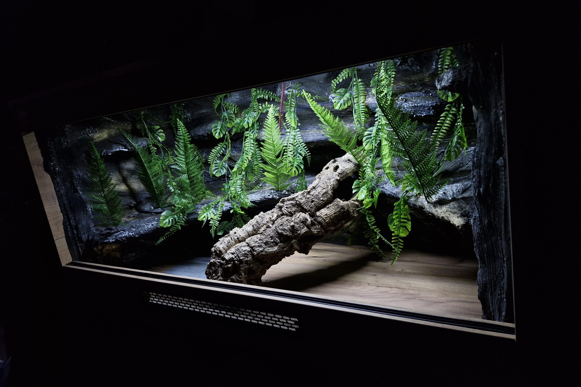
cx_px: 290
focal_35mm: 24
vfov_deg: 53.1
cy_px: 190
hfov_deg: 73.7
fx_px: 387
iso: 50
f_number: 1.8
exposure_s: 1/100
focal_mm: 5.54
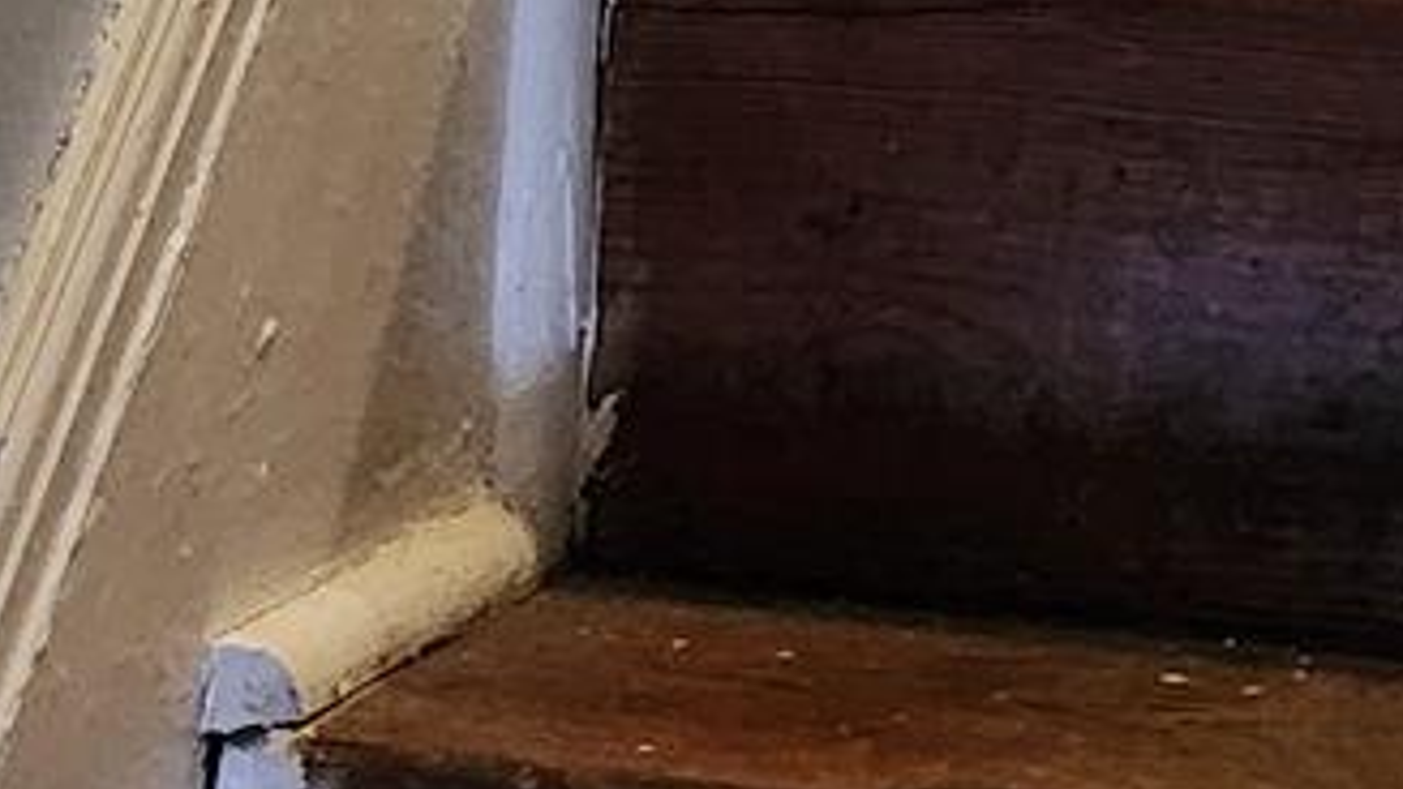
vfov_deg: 6.9
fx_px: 5841
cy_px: -1595
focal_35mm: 157
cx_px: 880
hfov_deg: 13.7
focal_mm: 6.4
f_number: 1.8
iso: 1000
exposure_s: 1/120
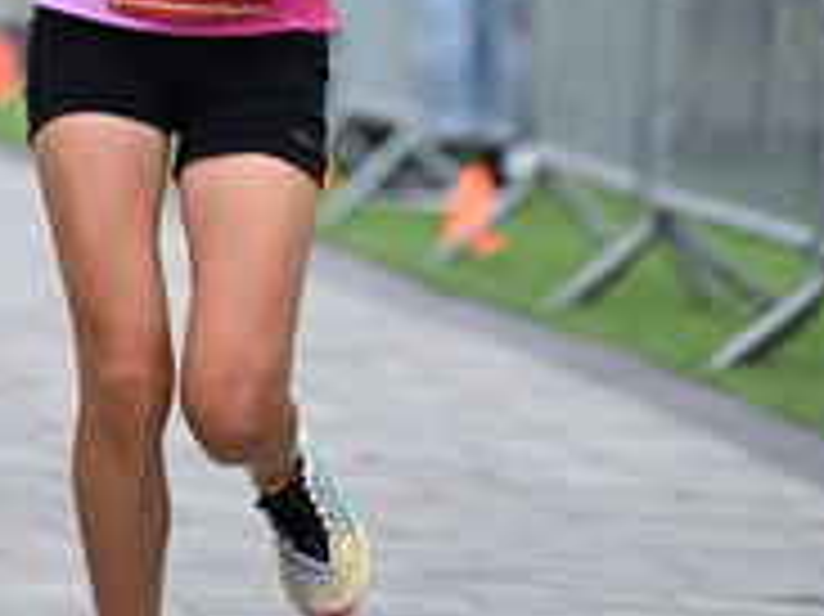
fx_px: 13750
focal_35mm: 578
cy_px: -445
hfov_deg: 3.4
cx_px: 277
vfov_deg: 2.6
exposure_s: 1/2000
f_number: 2.8
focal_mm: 200
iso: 640
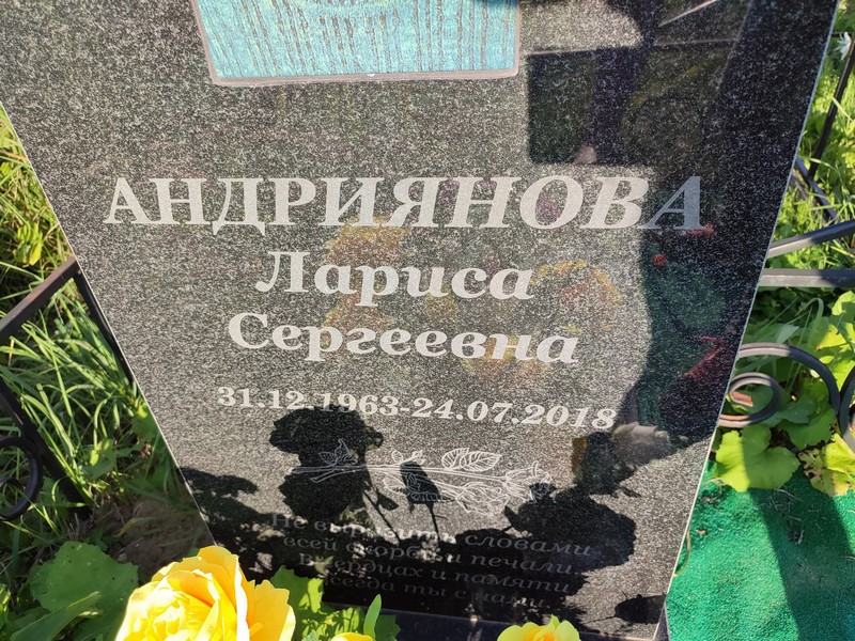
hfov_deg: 69.4
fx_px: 617
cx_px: 428
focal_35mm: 25
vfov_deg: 54.9
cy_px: 320
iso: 50
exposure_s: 1/340
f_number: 1.9
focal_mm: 6.04
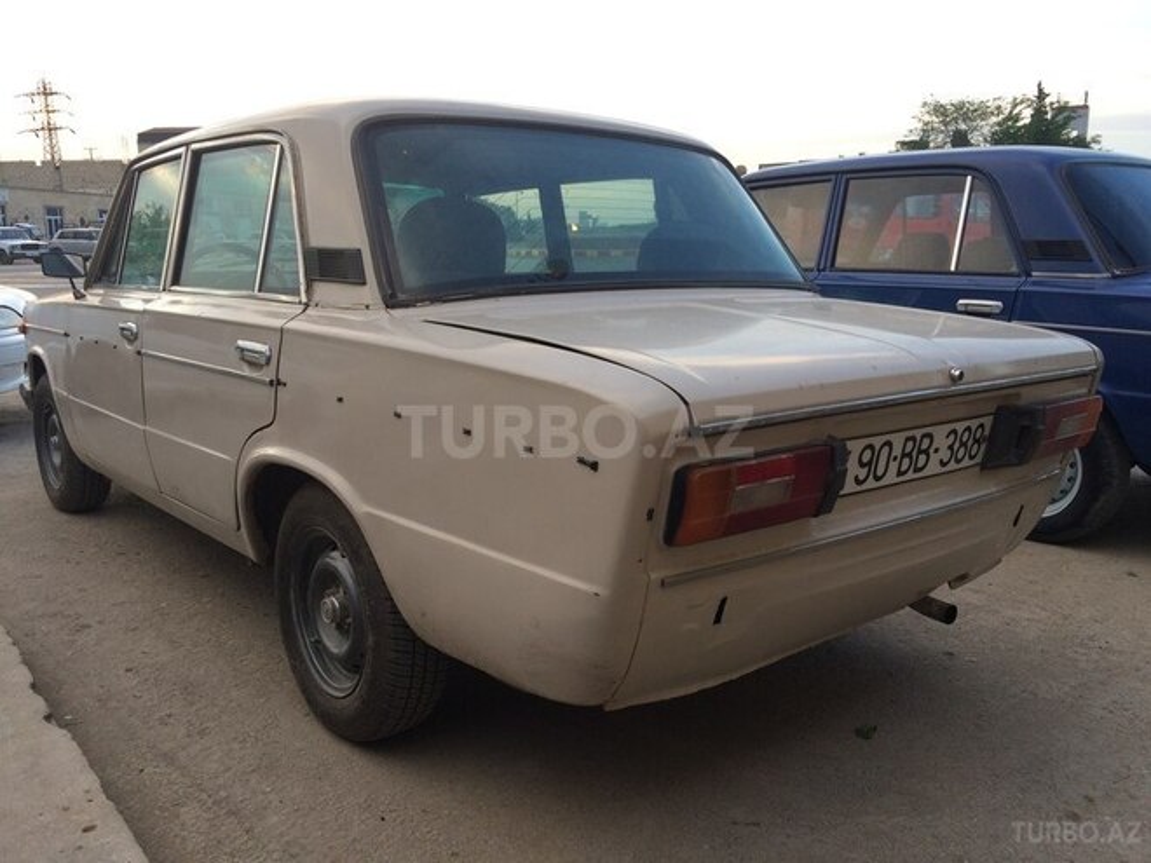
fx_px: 964
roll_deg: +0.2
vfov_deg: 48.2
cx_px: 576
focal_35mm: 29
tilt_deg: -11.5
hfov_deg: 61.7
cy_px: 432
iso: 40
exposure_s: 1/100
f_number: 2.2
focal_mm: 4.15
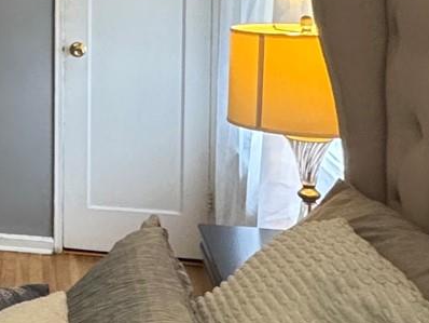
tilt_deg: -4.1
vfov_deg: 19.6
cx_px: -227
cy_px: -33
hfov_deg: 22.0
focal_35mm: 72
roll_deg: +0.6
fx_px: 893
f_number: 2.2
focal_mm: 2.22
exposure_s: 1/60
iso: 400
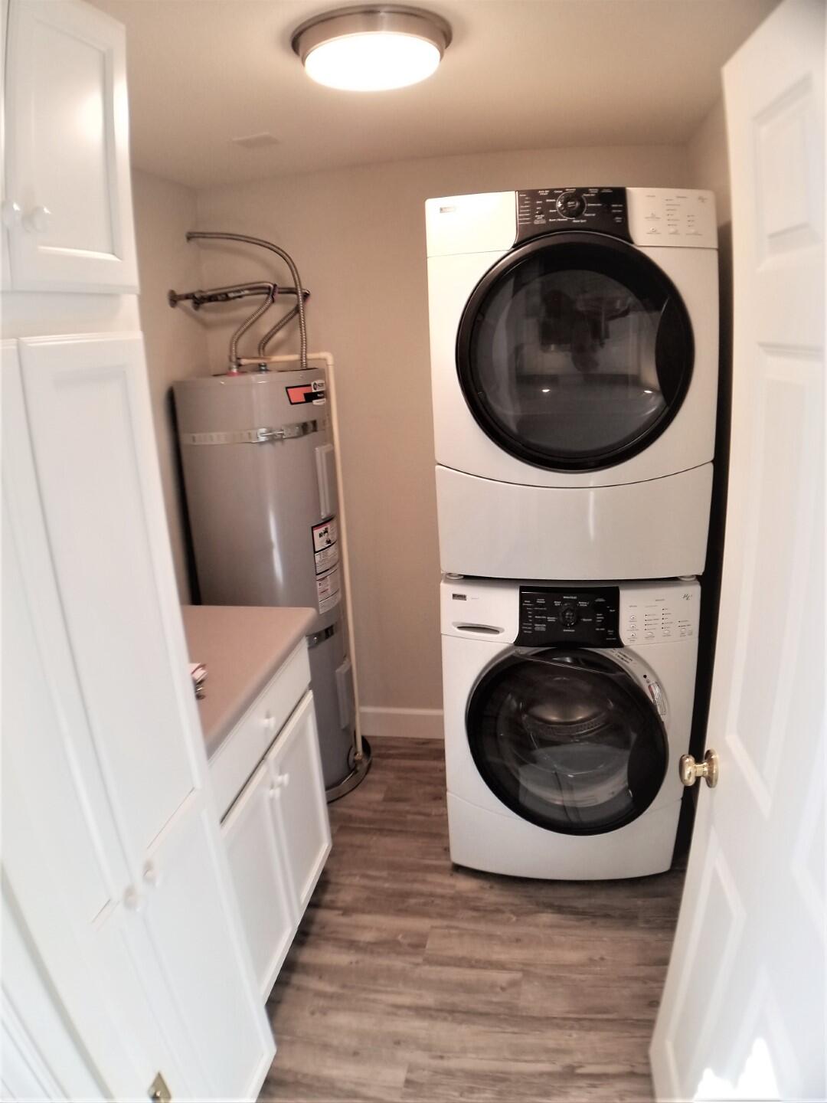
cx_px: 414
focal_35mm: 26
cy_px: 552
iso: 80
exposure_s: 1/60
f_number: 1.7
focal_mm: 4.3
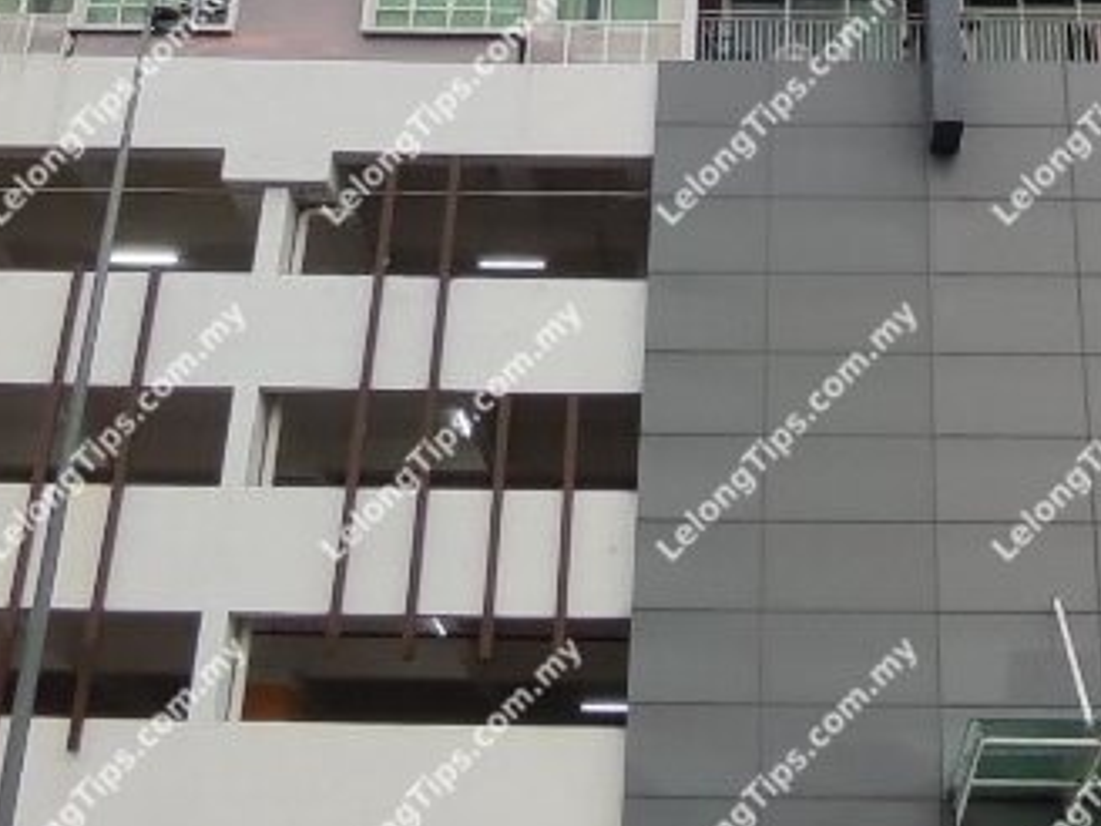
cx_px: 738
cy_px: -151
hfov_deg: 30.9
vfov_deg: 22.0
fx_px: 1972
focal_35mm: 62
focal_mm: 1.65
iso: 98
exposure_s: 1/100
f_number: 2.2
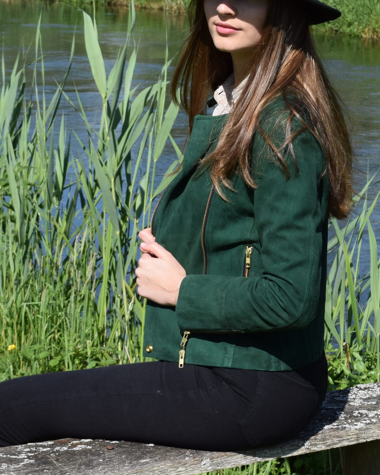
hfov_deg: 26.2
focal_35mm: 58
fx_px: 815
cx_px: 190
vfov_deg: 32.4
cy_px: 198
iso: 200
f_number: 9
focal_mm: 34
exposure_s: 1/320
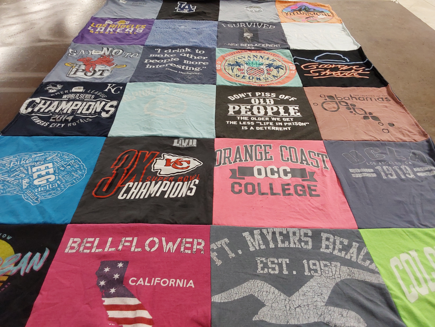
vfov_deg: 49.7
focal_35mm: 28
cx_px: 218
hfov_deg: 63.4
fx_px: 352
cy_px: 164
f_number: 1.9
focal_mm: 2.91
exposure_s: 1/60
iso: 100
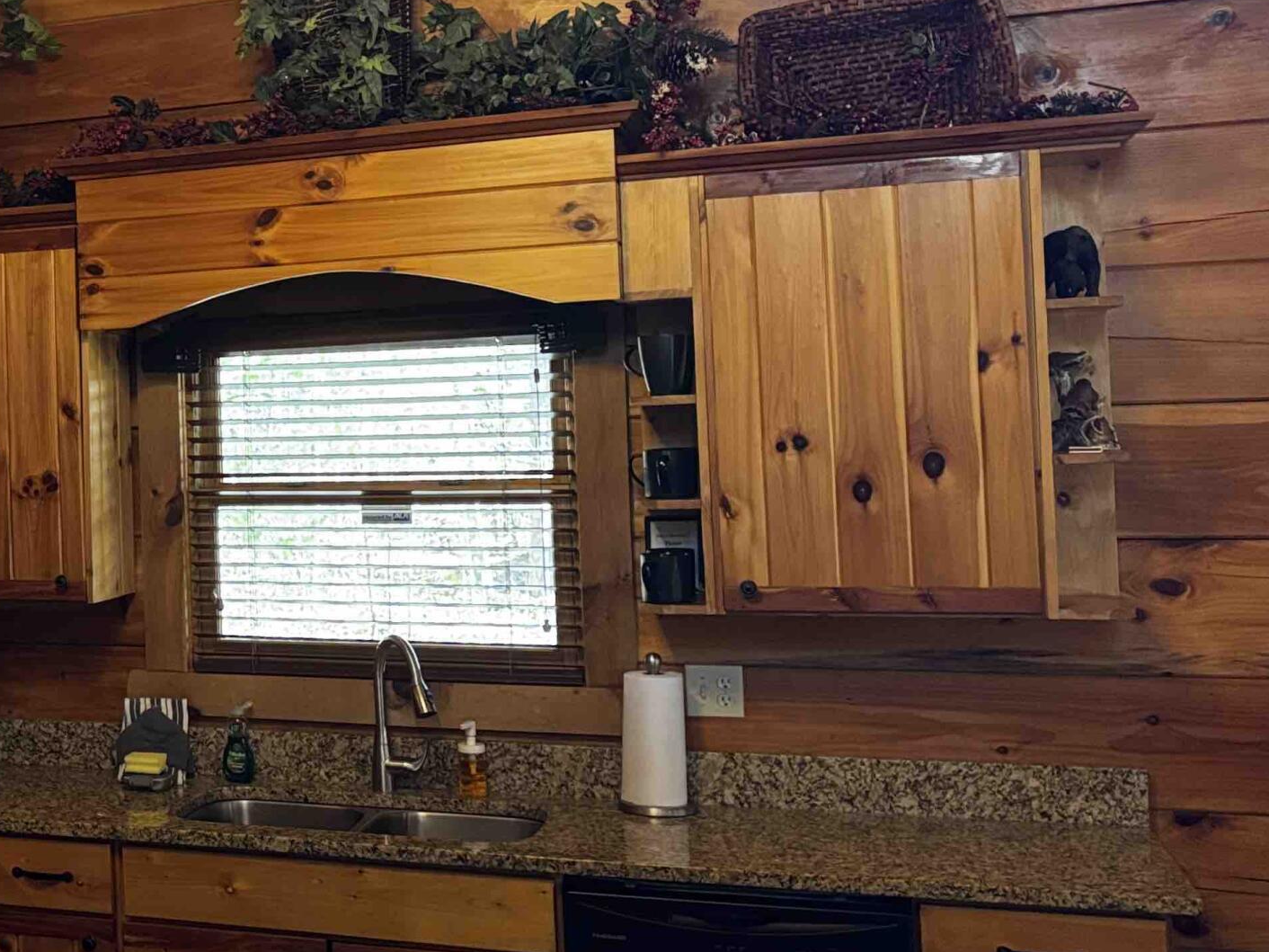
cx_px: -71
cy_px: 397
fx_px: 1870
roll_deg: +1.6
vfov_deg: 28.5
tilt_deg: -0.1
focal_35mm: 51
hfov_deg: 33.5
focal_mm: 6.76
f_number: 1.78
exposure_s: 1/60
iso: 800
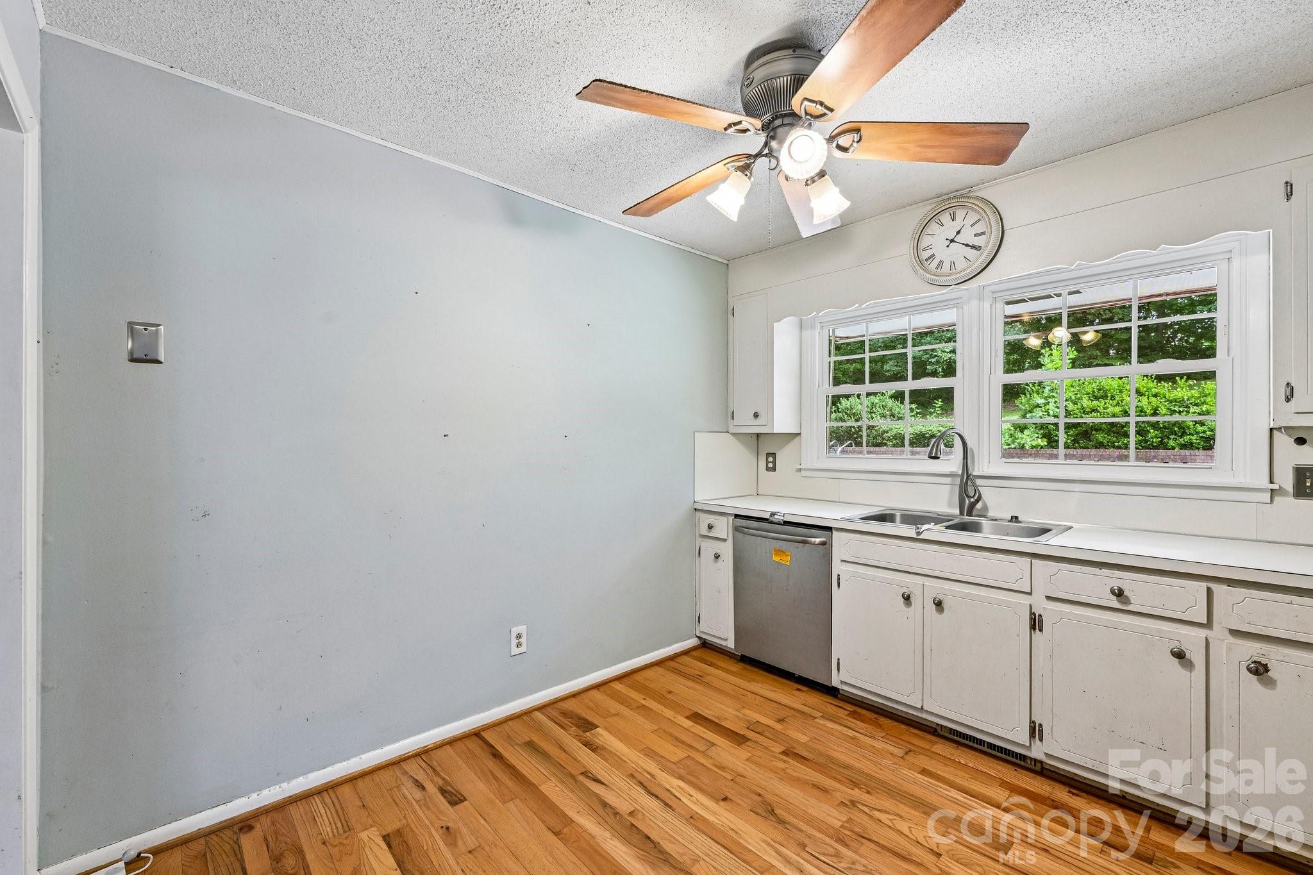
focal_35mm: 15
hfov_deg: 100.4
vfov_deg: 77.3
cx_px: 656
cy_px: 438
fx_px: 547
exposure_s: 1/15
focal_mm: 15
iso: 360
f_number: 8
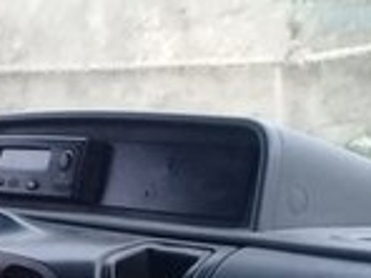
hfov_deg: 14.0
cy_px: 379
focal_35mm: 138
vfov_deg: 10.5
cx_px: -50
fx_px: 1479
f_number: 2.2
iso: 125
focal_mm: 3.3
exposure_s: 1/33
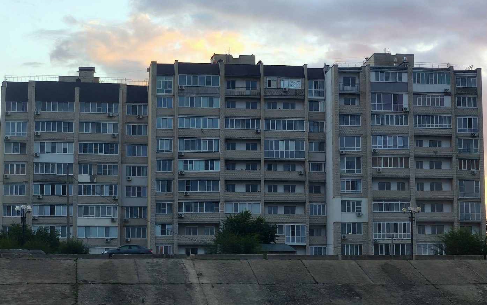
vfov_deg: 14.2
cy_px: 159
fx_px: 1221
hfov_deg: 22.6
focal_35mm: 92
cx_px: 256
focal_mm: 7.1
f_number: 1.9
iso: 125
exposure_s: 1/100
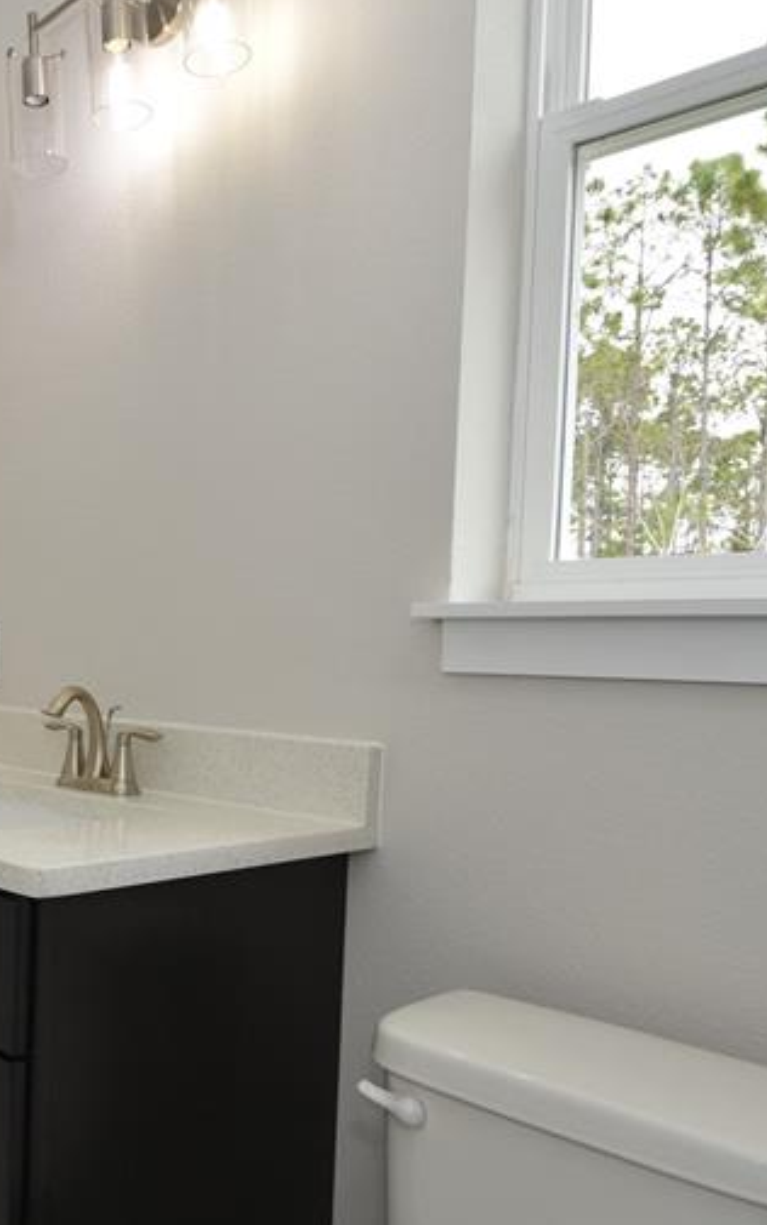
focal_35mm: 31
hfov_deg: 36.6
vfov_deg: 60.8
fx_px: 1036
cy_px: 725
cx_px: 2
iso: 200
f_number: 5
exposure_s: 1/100
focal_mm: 10
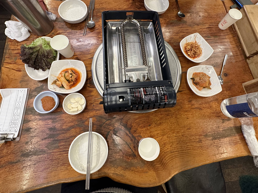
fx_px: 104
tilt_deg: -76.1
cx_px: 129
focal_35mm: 14
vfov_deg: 85.7
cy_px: 96
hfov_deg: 102.1
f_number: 2.2
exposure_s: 1/120
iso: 250
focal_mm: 2.22
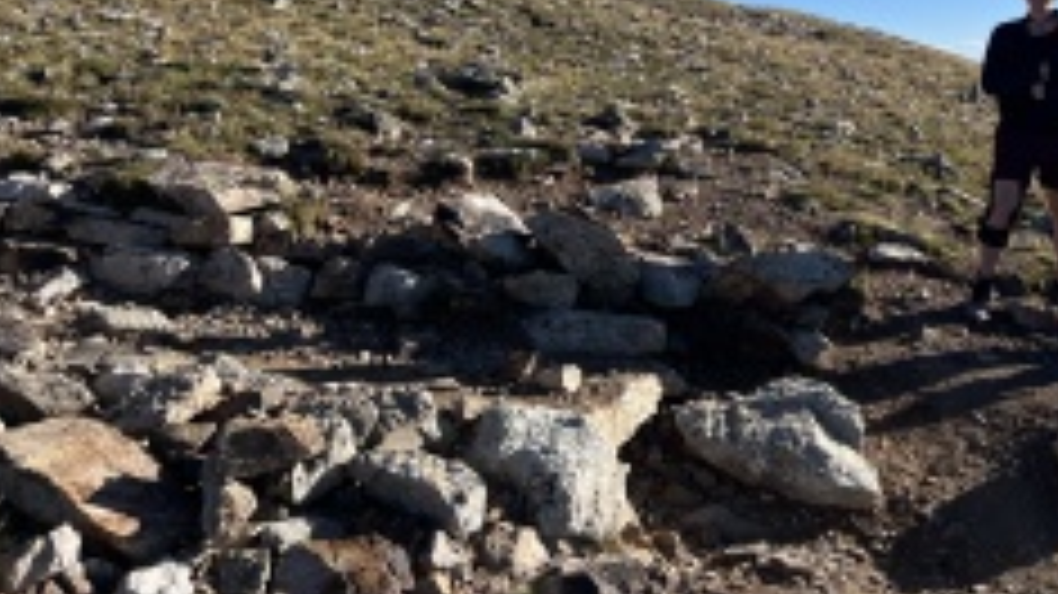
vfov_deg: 25.8
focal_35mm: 44
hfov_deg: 44.8
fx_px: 1234
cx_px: 797
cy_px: 4
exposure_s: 1/4115
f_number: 1.5
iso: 50
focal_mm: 5.7
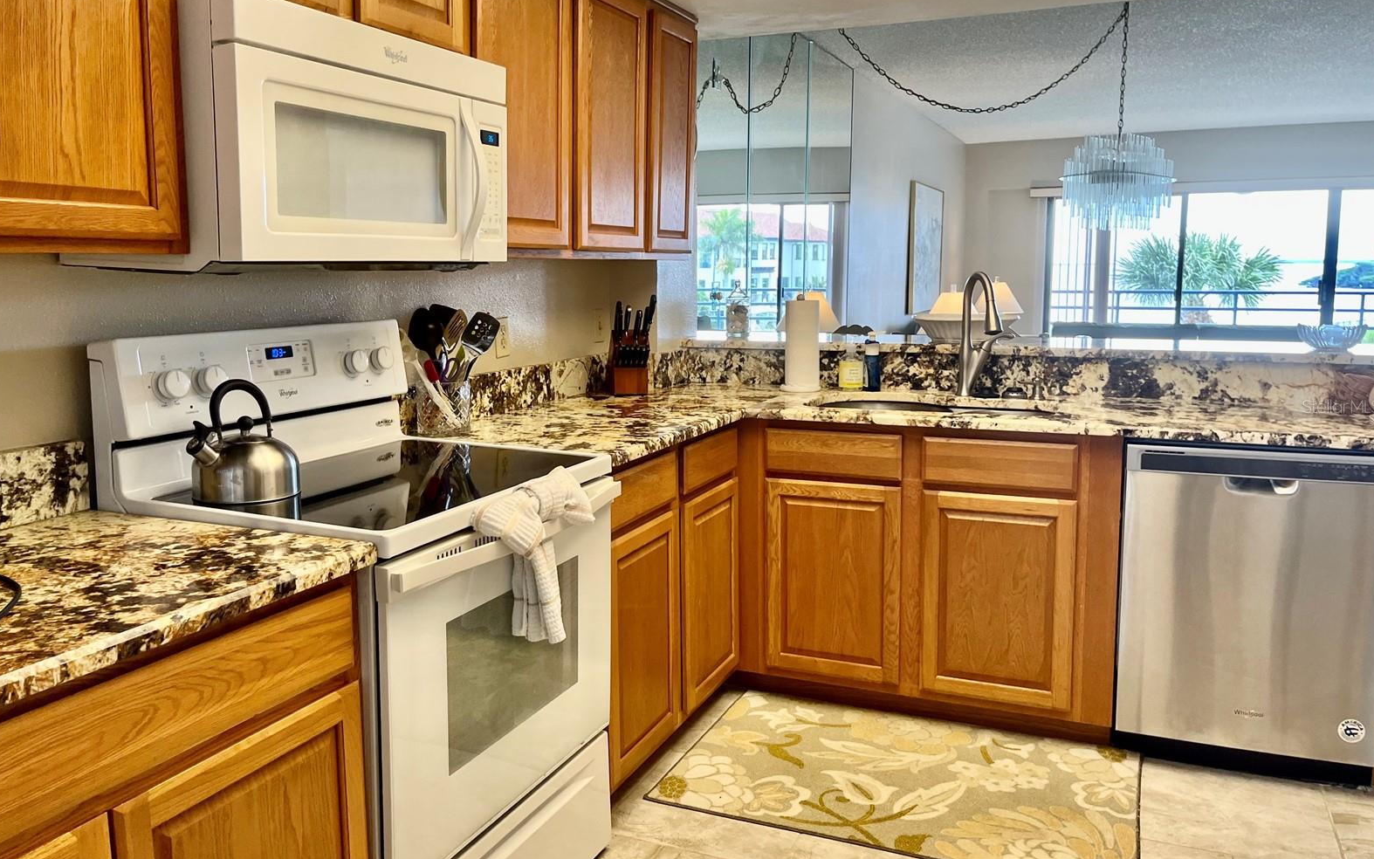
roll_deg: +1.3
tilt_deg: -7.0
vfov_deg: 44.5
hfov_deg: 66.5
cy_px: 406
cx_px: 686
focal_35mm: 28
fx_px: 1049
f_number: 1.6
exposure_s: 1/120
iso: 125
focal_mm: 5.1
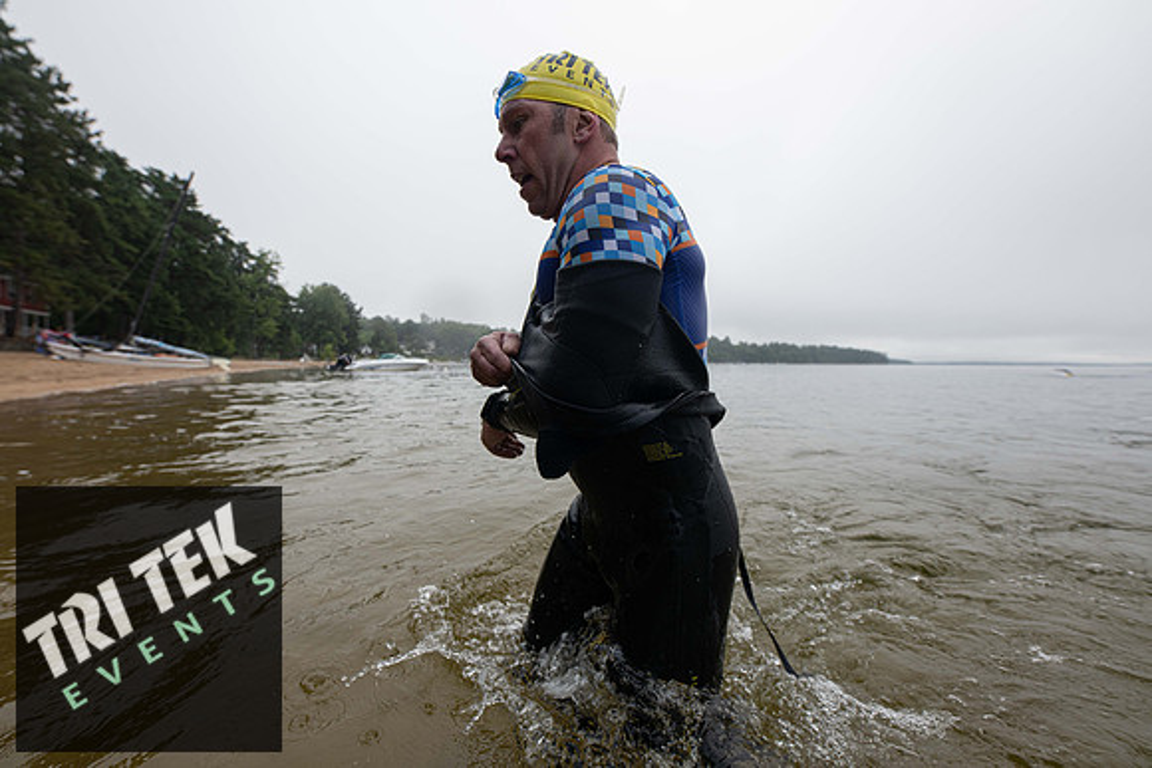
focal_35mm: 14
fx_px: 464
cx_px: 576
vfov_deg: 79.3
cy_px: 384
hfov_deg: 102.3
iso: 320
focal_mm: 14
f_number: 4
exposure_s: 1/800
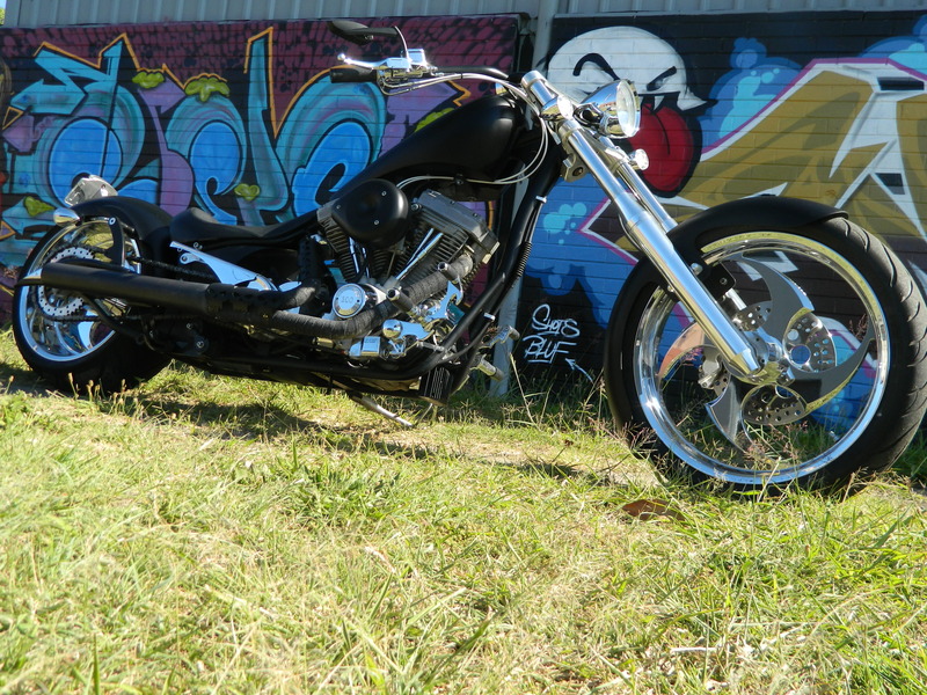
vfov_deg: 45.4
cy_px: 348
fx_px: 830
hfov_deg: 58.4
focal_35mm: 31
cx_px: 464
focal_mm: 5.6
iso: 80
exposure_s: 1/400
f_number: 3.2
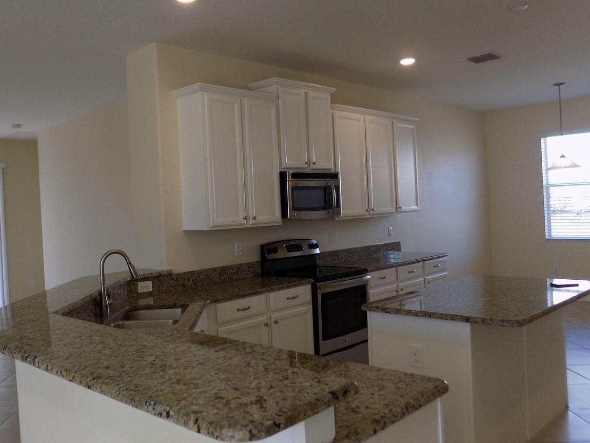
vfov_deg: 44.2
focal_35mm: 32
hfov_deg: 56.4
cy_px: 213
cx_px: 241
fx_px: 546
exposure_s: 1/40
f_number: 3.1
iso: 80
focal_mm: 4
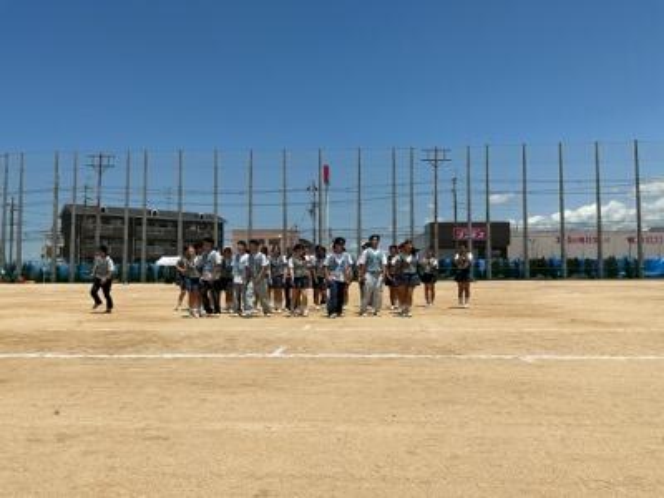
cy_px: 249
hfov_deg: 61.7
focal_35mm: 29
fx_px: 556
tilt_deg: +3.5
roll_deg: +0.9
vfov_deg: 48.2
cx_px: 332
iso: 25
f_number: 1.8
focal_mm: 3
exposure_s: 1/4405
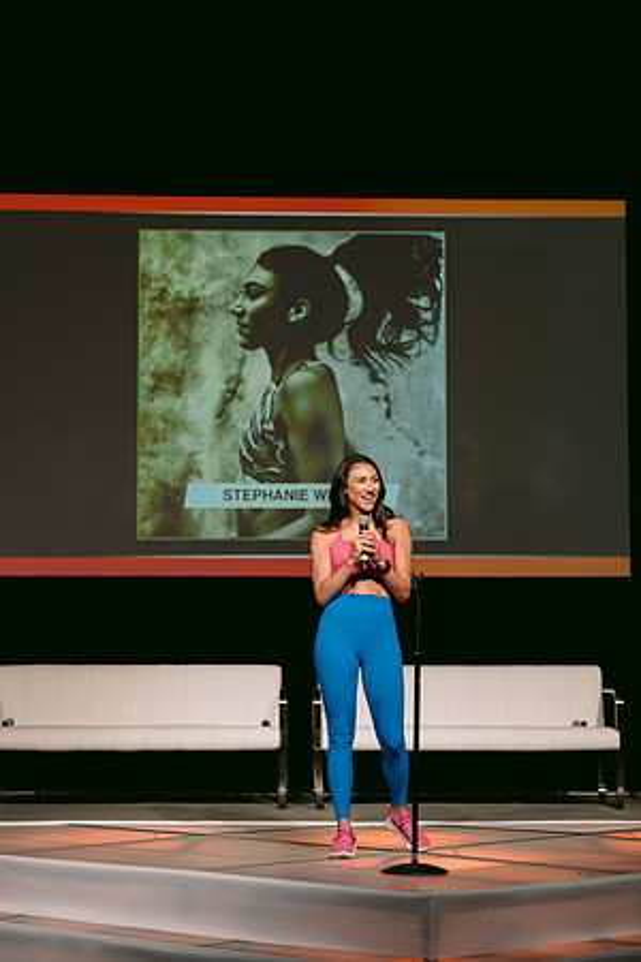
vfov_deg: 23.9
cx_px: 320
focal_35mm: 85
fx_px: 2270
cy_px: 481
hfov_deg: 16.1
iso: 400
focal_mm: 85
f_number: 3.2
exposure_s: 1/320
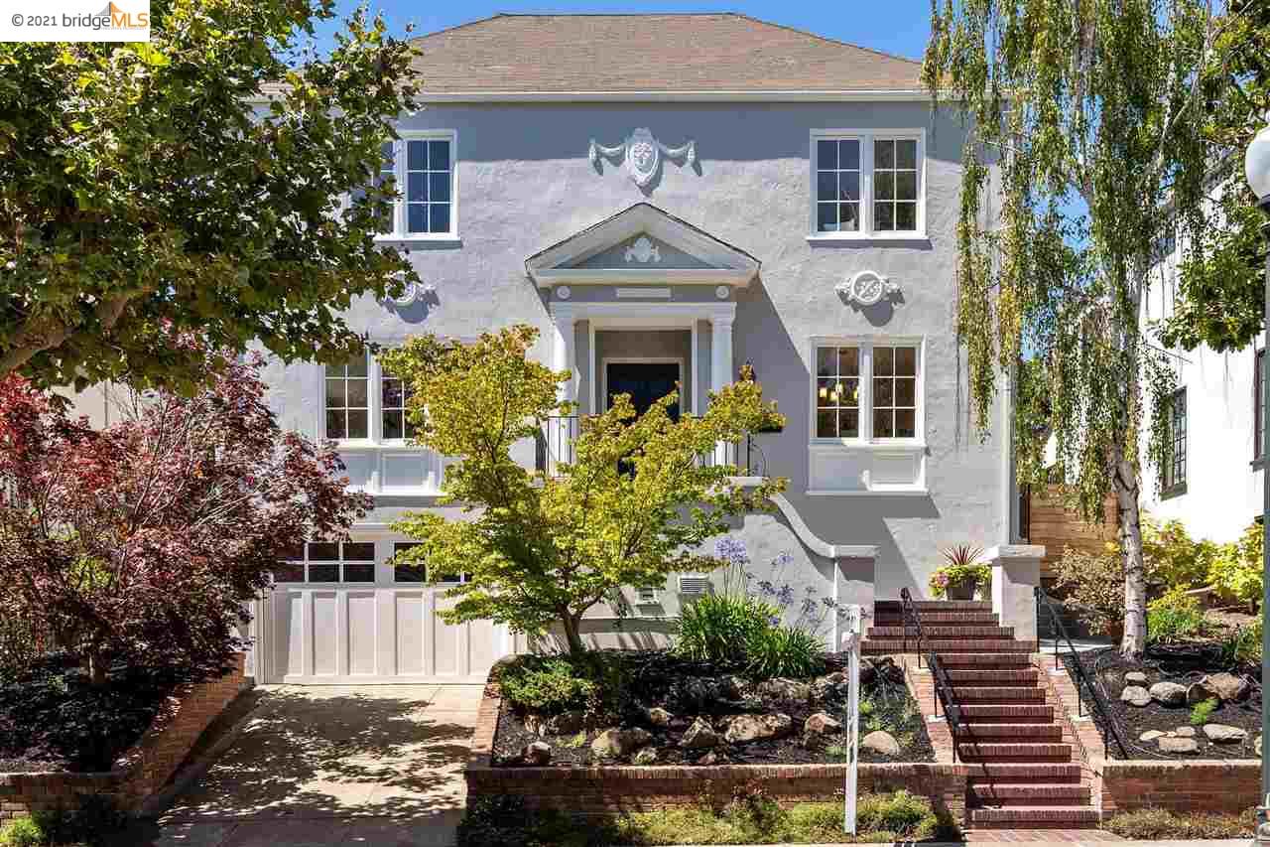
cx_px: 635
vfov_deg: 35.9
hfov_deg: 51.9
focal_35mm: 37
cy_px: 424
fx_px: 1305
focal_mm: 25
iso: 200
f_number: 8
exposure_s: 1/400
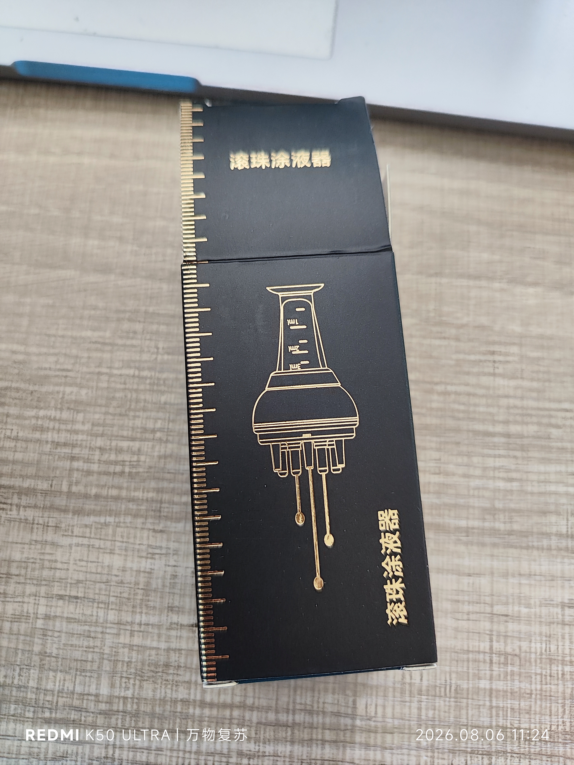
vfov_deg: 71.6
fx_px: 531
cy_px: 382
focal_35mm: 24
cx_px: 287
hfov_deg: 56.8
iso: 700
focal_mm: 5.26
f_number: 1.65
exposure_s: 1/50
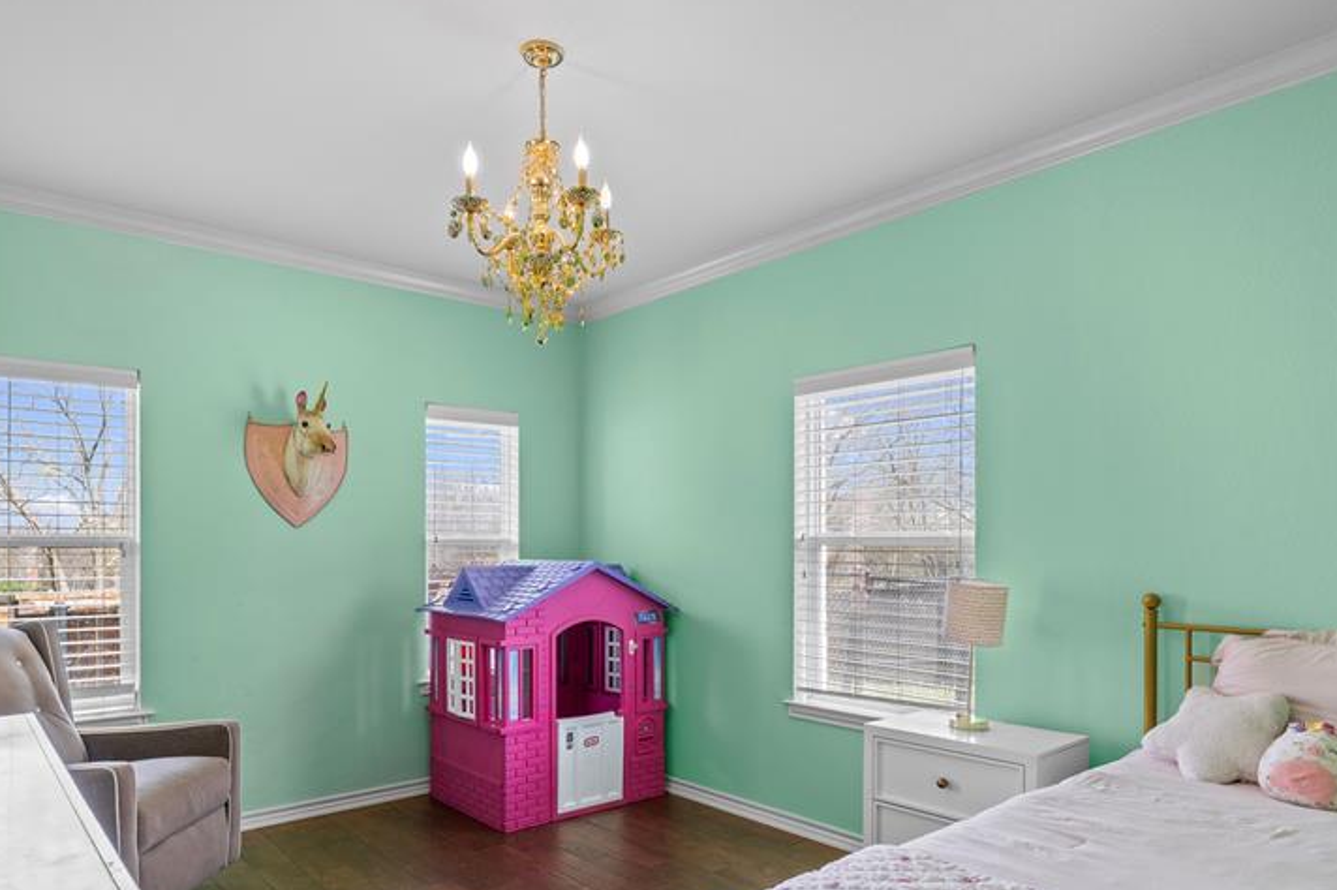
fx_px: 854
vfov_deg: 54.7
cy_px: 526
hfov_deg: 76.1
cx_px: 638
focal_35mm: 23
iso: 250
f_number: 9
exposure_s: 1/2.5
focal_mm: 16
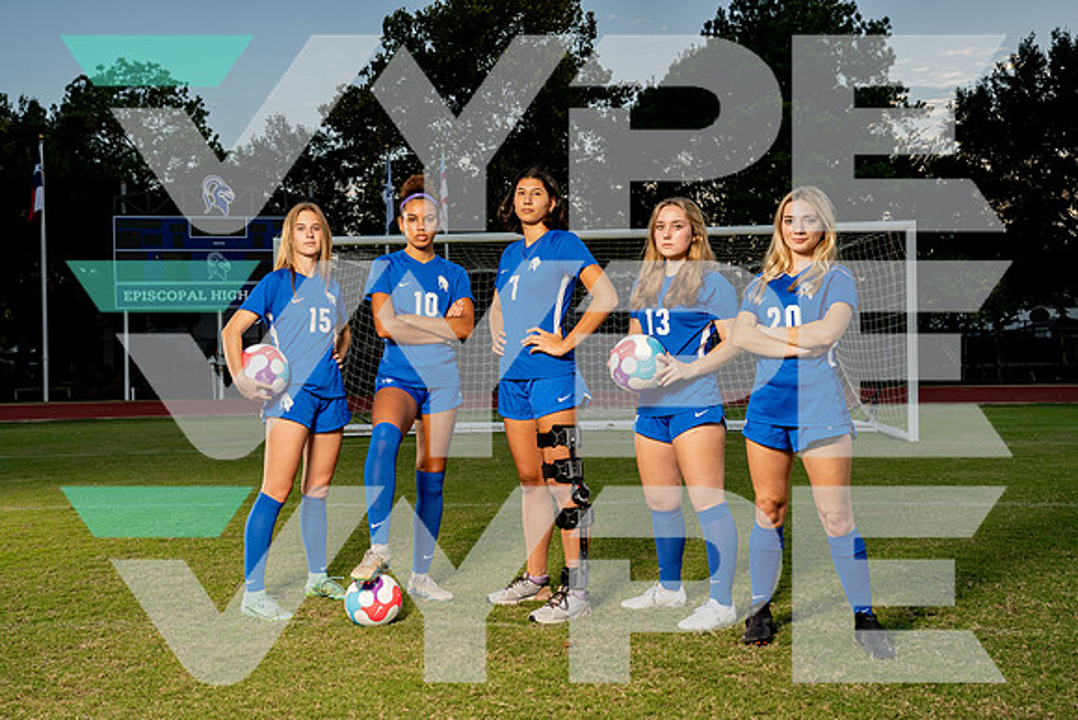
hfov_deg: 50.7
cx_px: 539
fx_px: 1138
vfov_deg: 35.1
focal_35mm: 38
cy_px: 360
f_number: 8
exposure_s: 1/250
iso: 500
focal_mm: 38
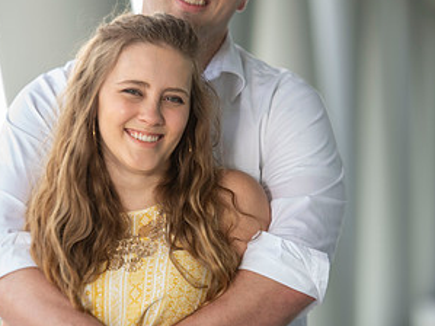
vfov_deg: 5.3
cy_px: 121
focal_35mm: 280
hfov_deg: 7.1
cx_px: 192
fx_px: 3517
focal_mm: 150
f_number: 2.8
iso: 50
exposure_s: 1/160
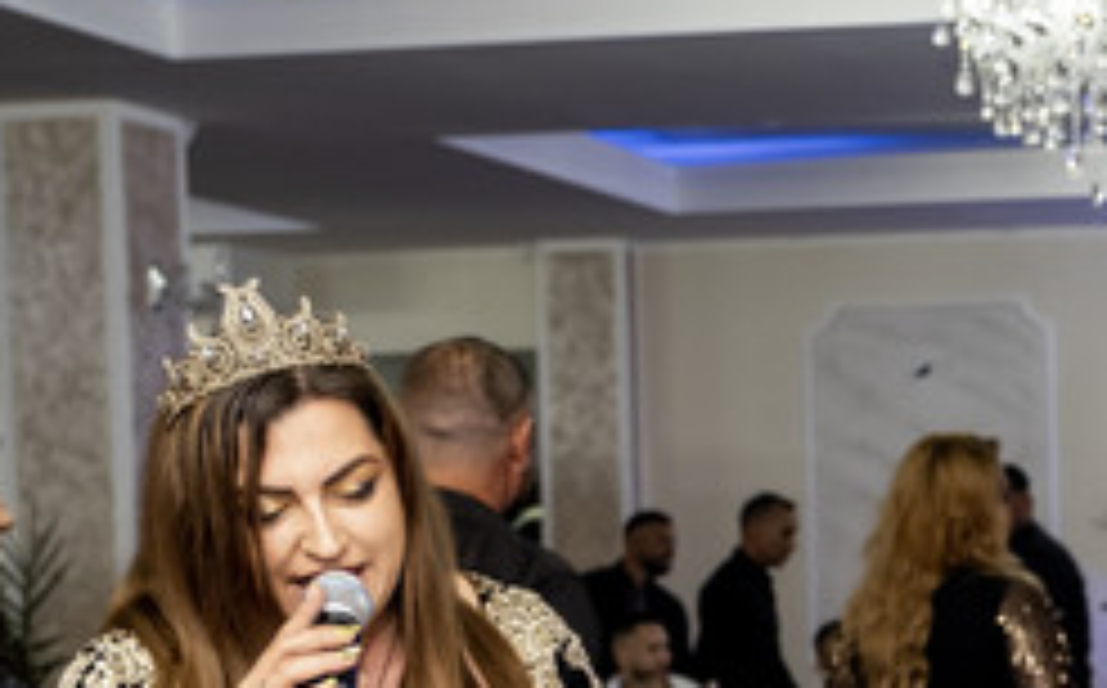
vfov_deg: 13.7
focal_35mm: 93
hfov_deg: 21.4
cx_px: 1148
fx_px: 2802
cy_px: 794
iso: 1250
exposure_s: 1/160
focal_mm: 23.4
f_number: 2.8
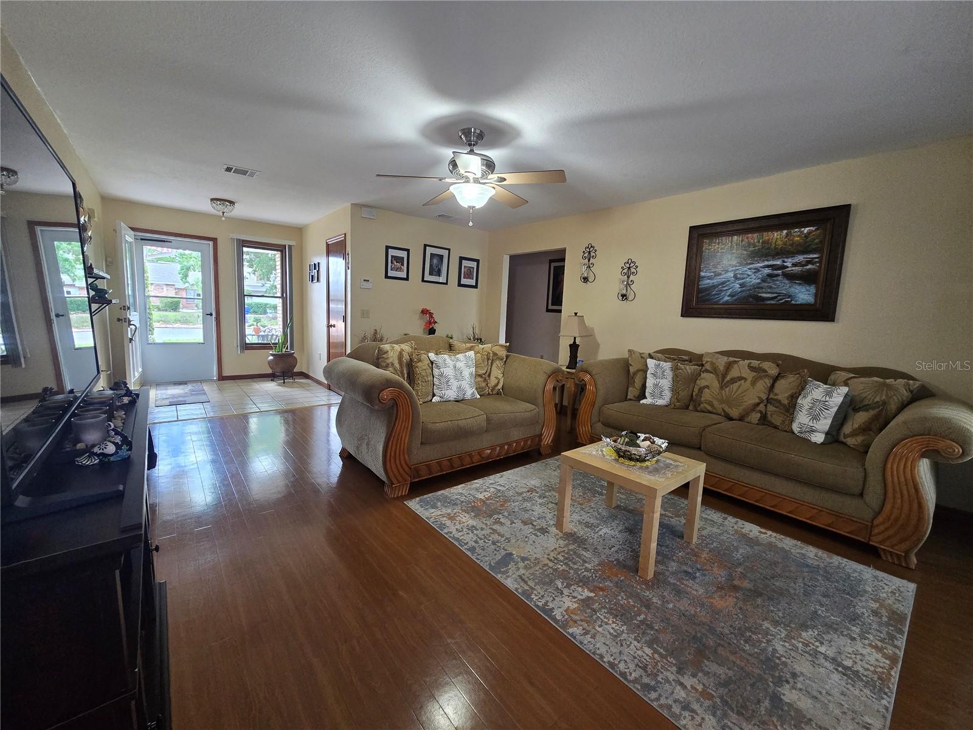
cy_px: 365
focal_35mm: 13
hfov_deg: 106.2
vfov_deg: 89.9
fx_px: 365
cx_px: 486
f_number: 2.2
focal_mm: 2.2
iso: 320
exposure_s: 1/60
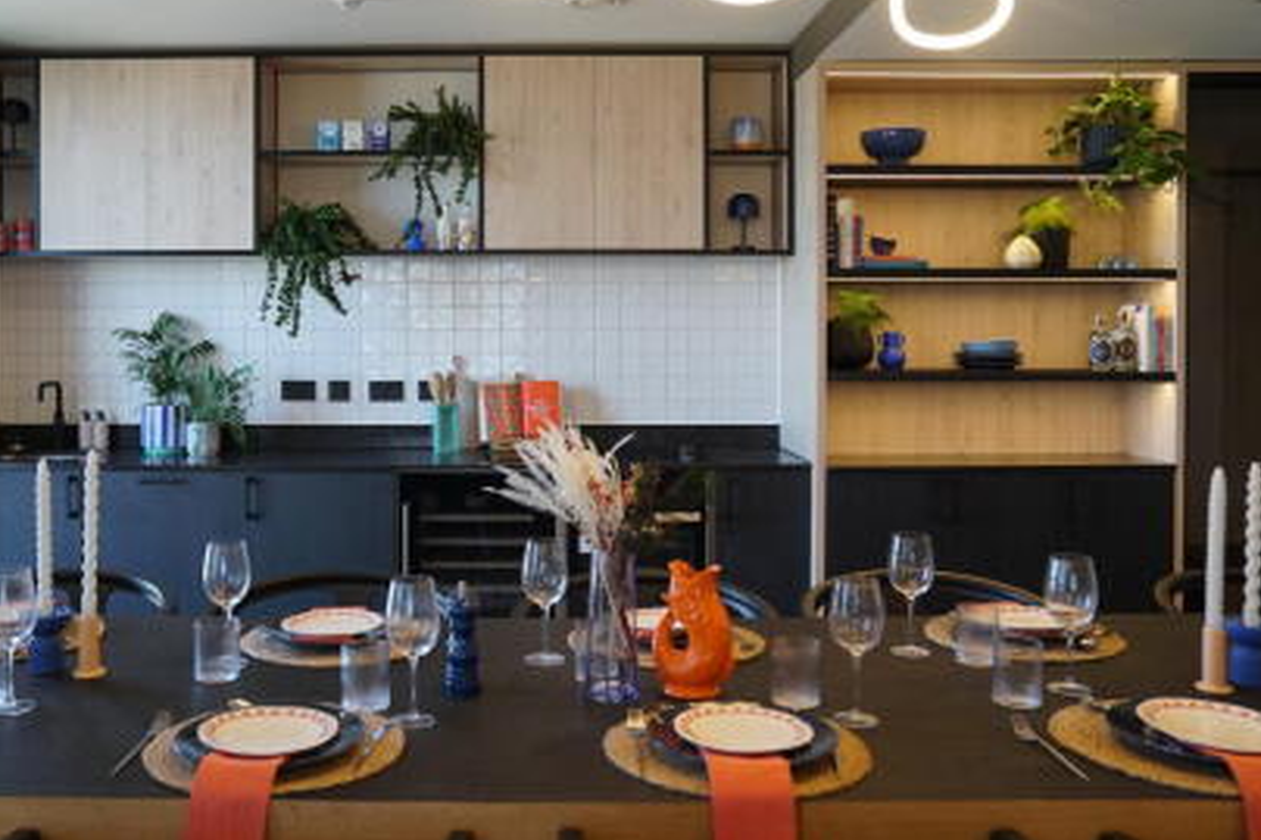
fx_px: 1155
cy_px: 351
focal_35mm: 33
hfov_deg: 57.0
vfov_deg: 39.8
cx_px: 534
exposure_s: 1/160
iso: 1000
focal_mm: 28
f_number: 4
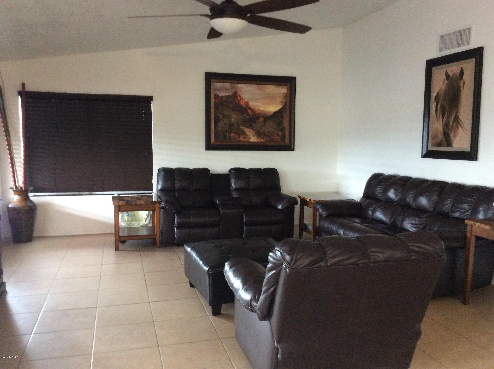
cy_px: 184
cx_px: 247
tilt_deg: -7.5
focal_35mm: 32
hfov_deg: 56.9
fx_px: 456
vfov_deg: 44.1
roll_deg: +1.8
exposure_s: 1/20
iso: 250
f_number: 2.4
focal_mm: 3.3
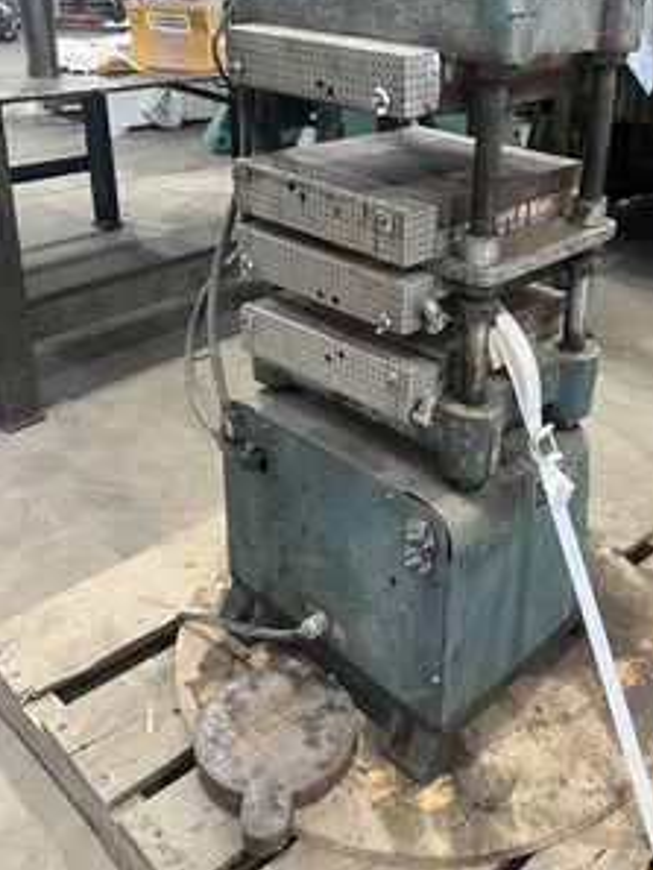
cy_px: 334
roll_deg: -2.7
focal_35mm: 35
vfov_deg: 52.1
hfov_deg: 40.2
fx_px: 880
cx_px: 436
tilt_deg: -22.7
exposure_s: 1/60
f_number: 1.5
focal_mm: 5.7
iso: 100
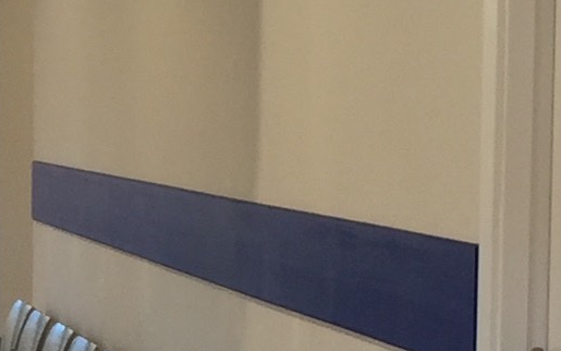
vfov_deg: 6.7
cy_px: 353
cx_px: -236
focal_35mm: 195
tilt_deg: -6.0
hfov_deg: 10.4
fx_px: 2982
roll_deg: -0.3
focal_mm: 4.15
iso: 32
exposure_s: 1/50
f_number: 2.2
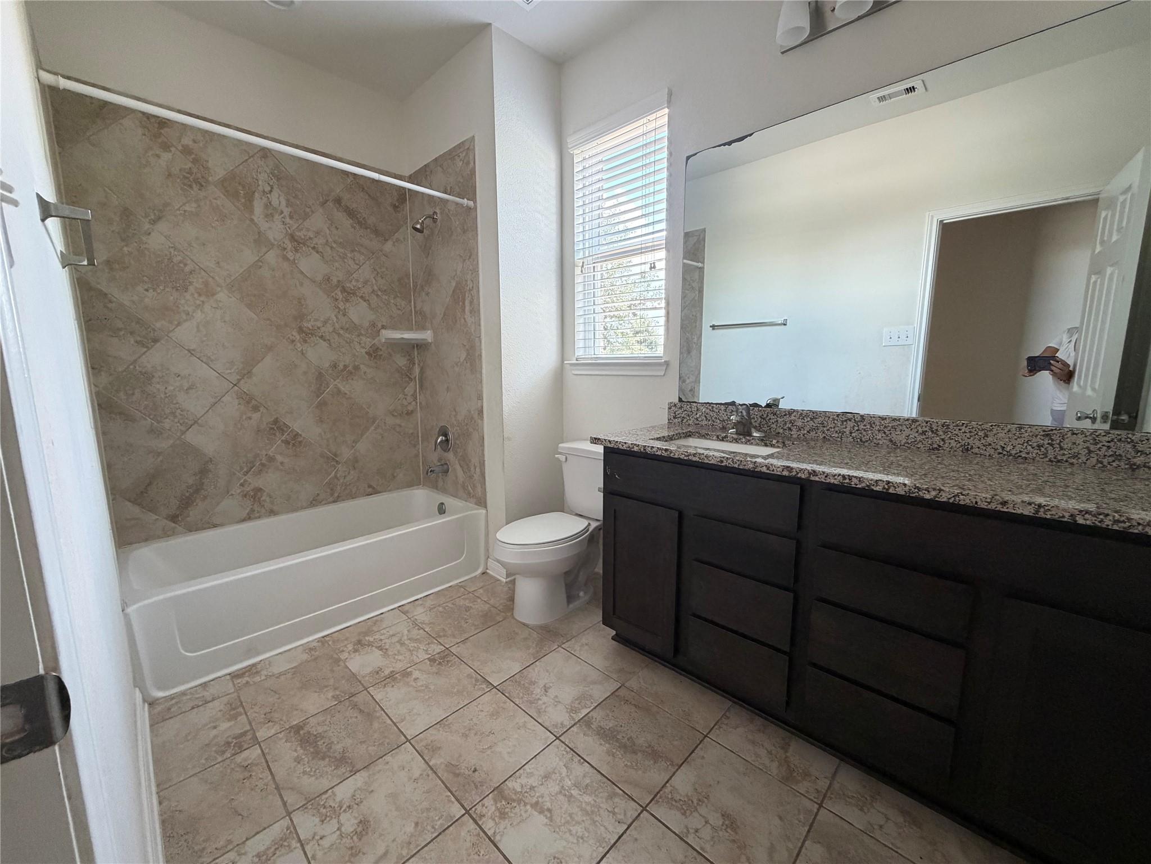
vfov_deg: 85.7
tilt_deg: -8.2
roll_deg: +1.0
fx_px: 466
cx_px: 576
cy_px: 432
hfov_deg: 102.1
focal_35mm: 14
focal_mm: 2.22
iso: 320
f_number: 2.2
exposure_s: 1/97
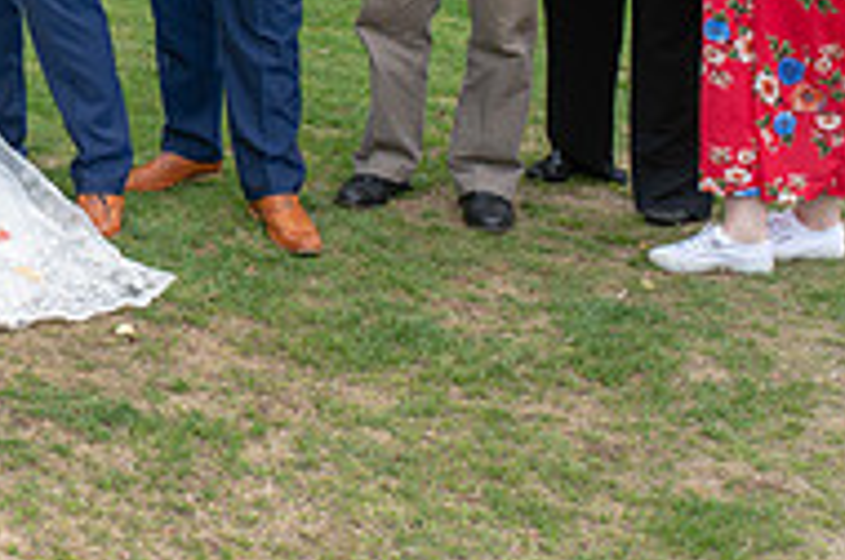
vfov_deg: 12.4
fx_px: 2507
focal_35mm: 107
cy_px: -120
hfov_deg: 18.1
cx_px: -200
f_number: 4.5
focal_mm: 35
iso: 100
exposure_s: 1/160
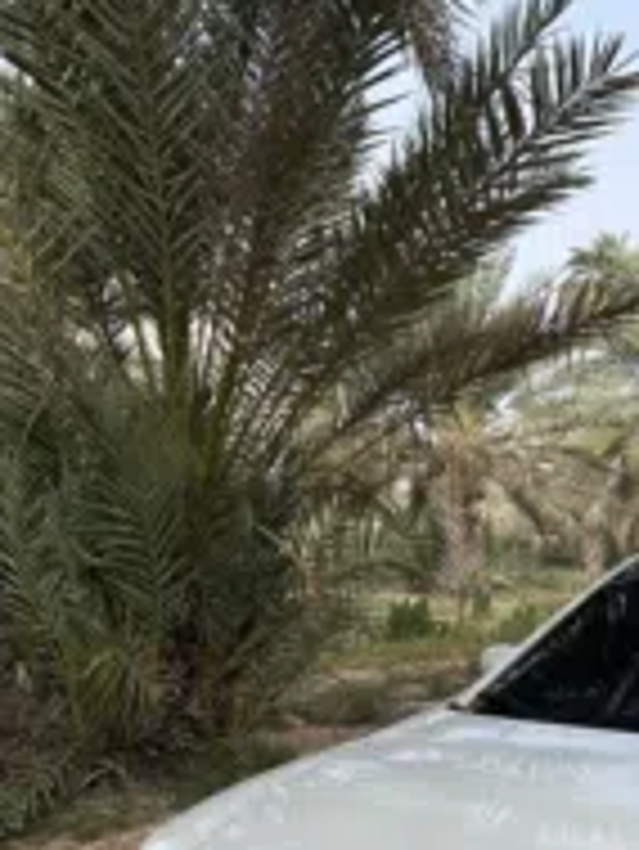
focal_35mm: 55
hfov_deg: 25.3
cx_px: 634
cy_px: 715
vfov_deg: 33.6
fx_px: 1352
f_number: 1.5
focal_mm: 5.7
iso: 50
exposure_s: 1/2123
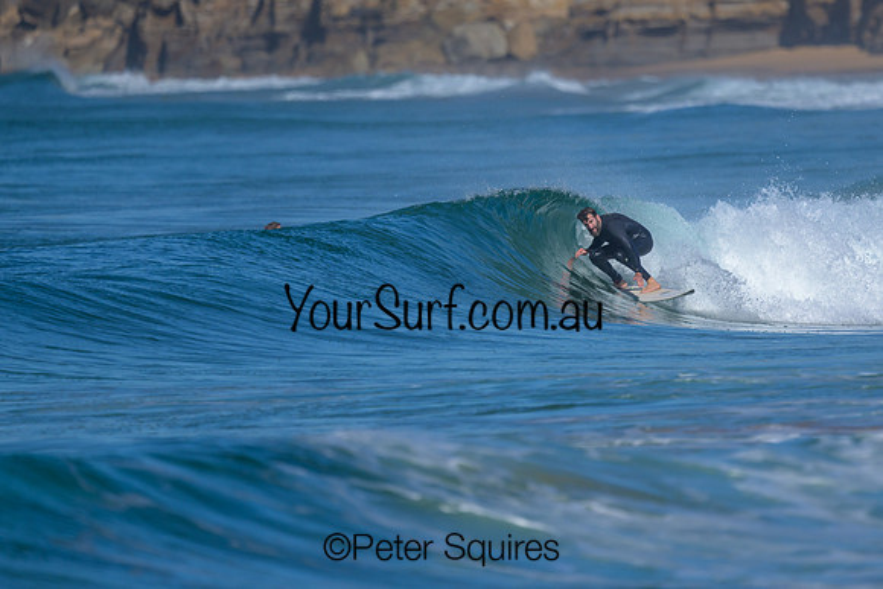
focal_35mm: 1101
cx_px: 554
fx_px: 26998
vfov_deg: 1.3
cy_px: 193
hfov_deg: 1.9
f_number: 6.3
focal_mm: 800
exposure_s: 1/2000
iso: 180
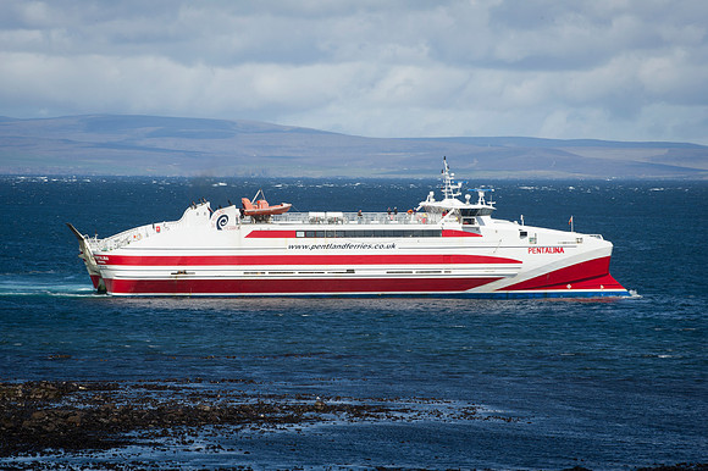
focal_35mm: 216
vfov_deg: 6.4
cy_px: 247
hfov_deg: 9.5
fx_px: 4246
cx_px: 331
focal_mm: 200
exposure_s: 1/200
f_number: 16
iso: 400
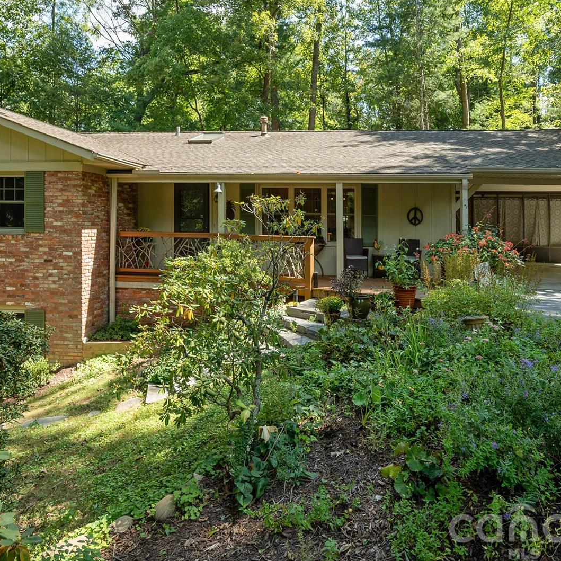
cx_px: 225
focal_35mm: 23
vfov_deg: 66.2
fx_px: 422
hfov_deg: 66.6
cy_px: 207
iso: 320
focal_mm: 14
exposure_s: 1/160
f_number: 7.1
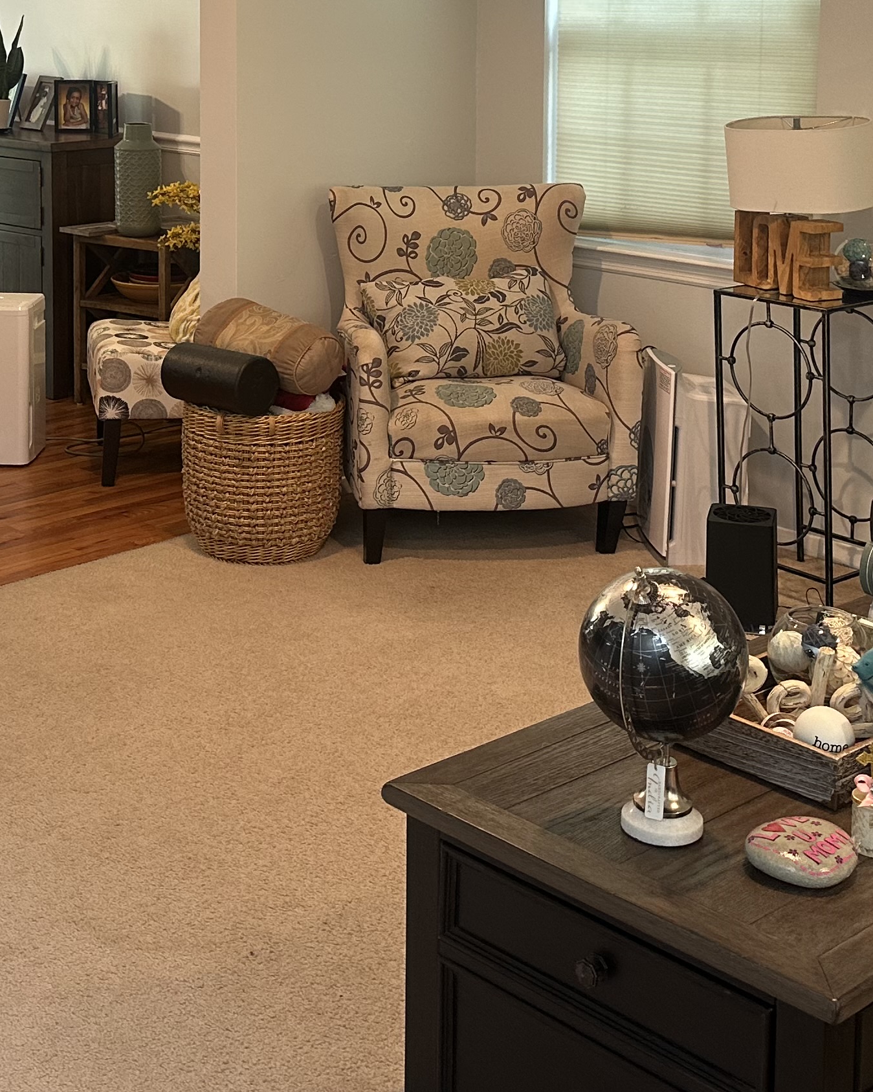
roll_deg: +0.0
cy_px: 140
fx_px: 1809
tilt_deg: -5.5
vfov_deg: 32.2
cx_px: 305
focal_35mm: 56
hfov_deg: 27.0
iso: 160
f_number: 1.78
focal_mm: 6.86
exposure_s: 1/60
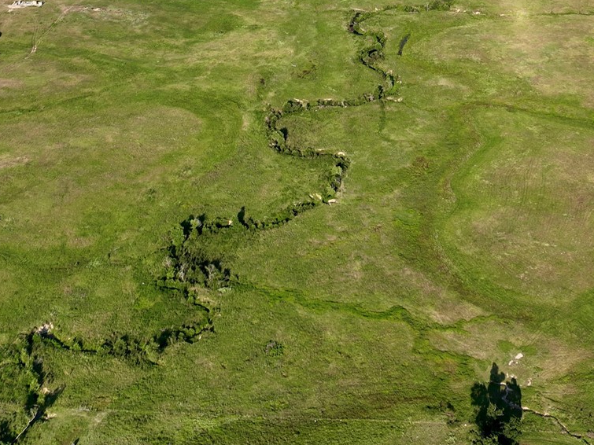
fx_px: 1047
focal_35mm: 61
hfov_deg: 31.5
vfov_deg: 22.4
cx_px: 391
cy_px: -72
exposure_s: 1/1600
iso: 110
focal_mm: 12.29
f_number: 2.8
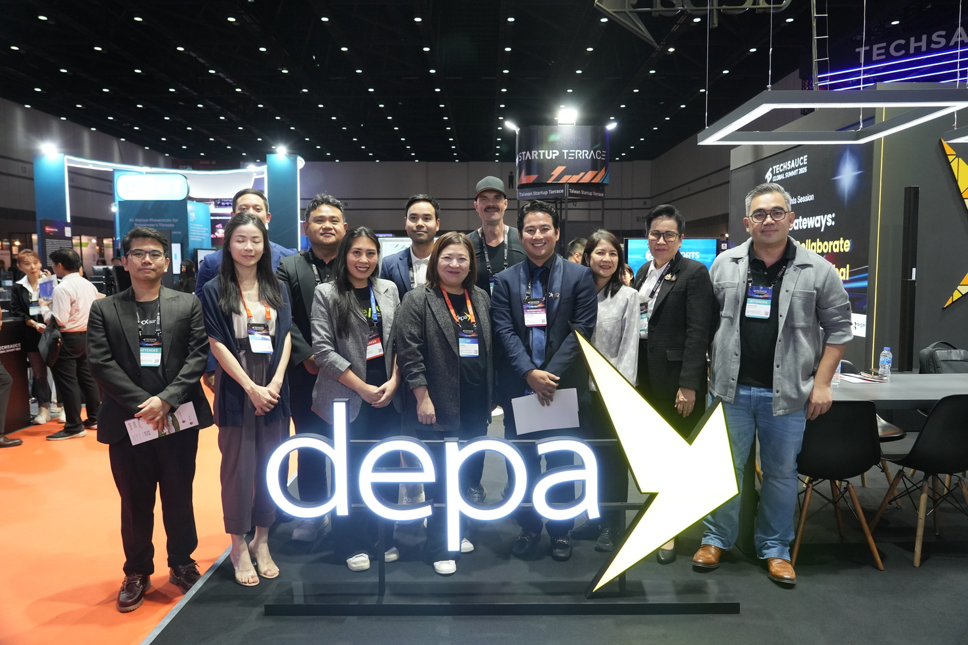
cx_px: 484
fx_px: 645
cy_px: 322
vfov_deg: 53.1
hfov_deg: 73.7
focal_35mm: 24
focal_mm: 24
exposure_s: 1/160
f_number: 4.5
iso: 2500
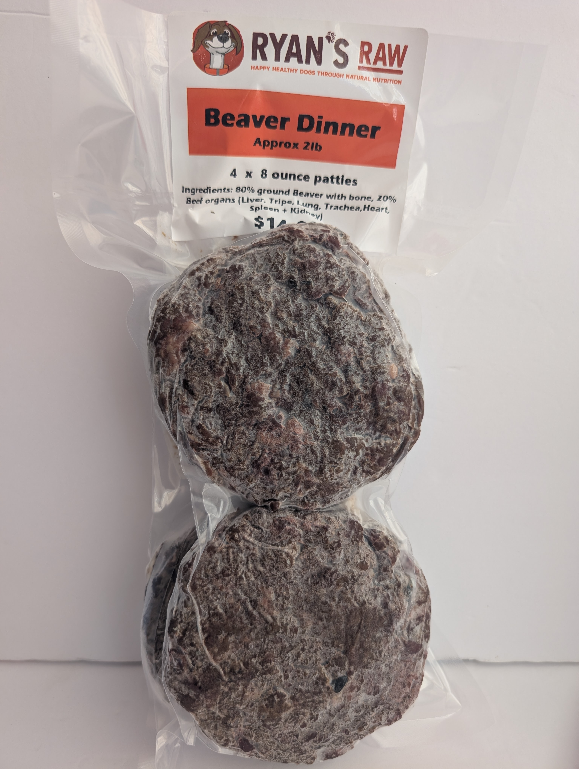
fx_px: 534
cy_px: 384
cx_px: 290
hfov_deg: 56.9
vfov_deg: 71.5
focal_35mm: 24
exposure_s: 1/36
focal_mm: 6.9
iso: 62
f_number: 1.68
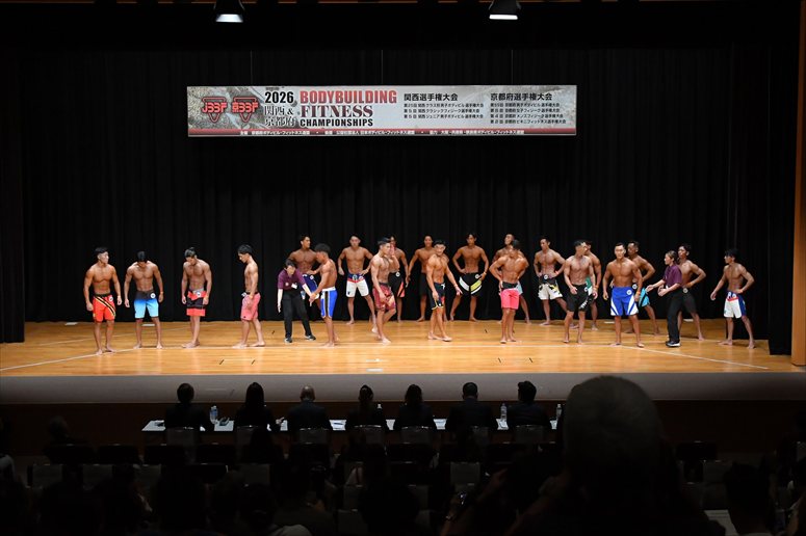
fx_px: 1343
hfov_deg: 33.4
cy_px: 268
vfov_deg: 22.6
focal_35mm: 60
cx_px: 403
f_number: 5.6
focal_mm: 40
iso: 4000
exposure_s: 1/400
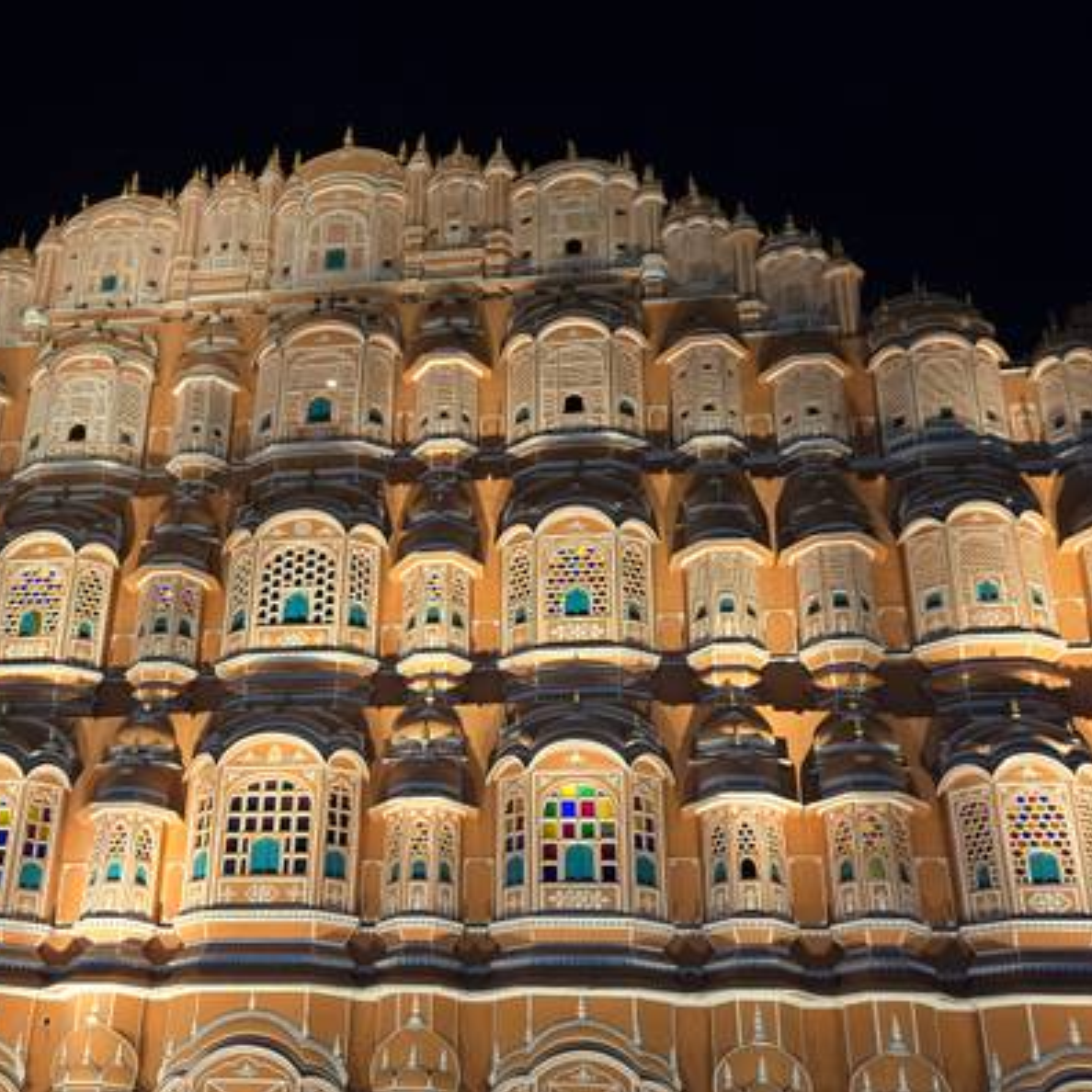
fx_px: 1321
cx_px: 381
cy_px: 739
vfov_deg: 44.2
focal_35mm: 37
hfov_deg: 44.4
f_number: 1.8
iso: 320
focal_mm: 5.4
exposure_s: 1/100
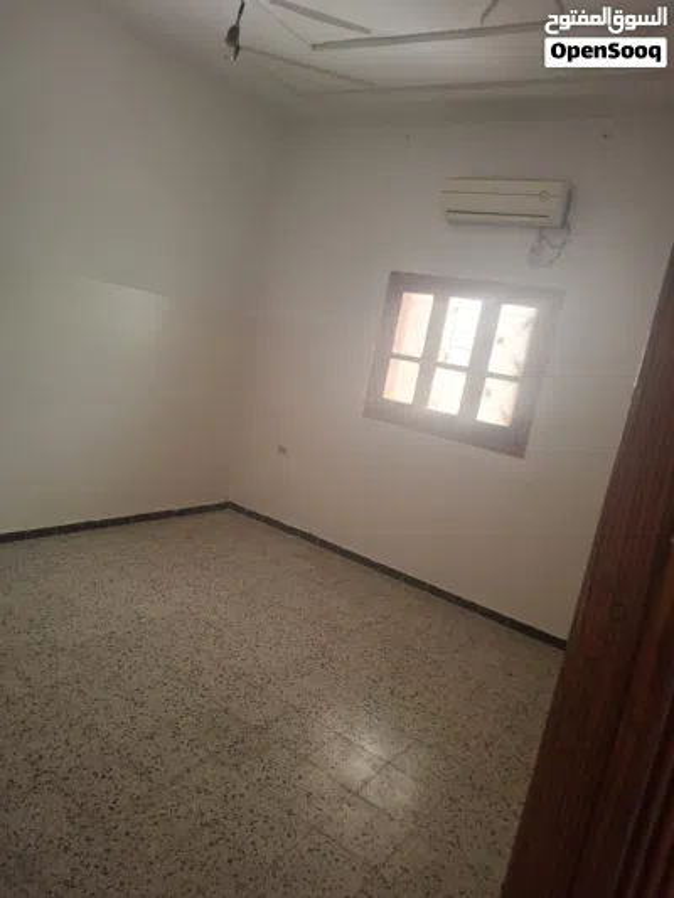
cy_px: 449
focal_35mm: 23
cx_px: 337
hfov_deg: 58.9
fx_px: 597
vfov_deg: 73.9
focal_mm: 5.54
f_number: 1.8
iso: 250
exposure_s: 1/50
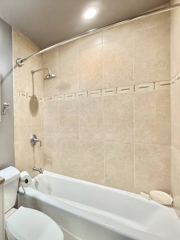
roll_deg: +1.1
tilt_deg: -0.2
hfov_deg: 59.6
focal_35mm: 19
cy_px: 121
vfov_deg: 84.7
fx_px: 132
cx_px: 22
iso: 250
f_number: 2.2
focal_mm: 2.22
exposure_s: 1/60
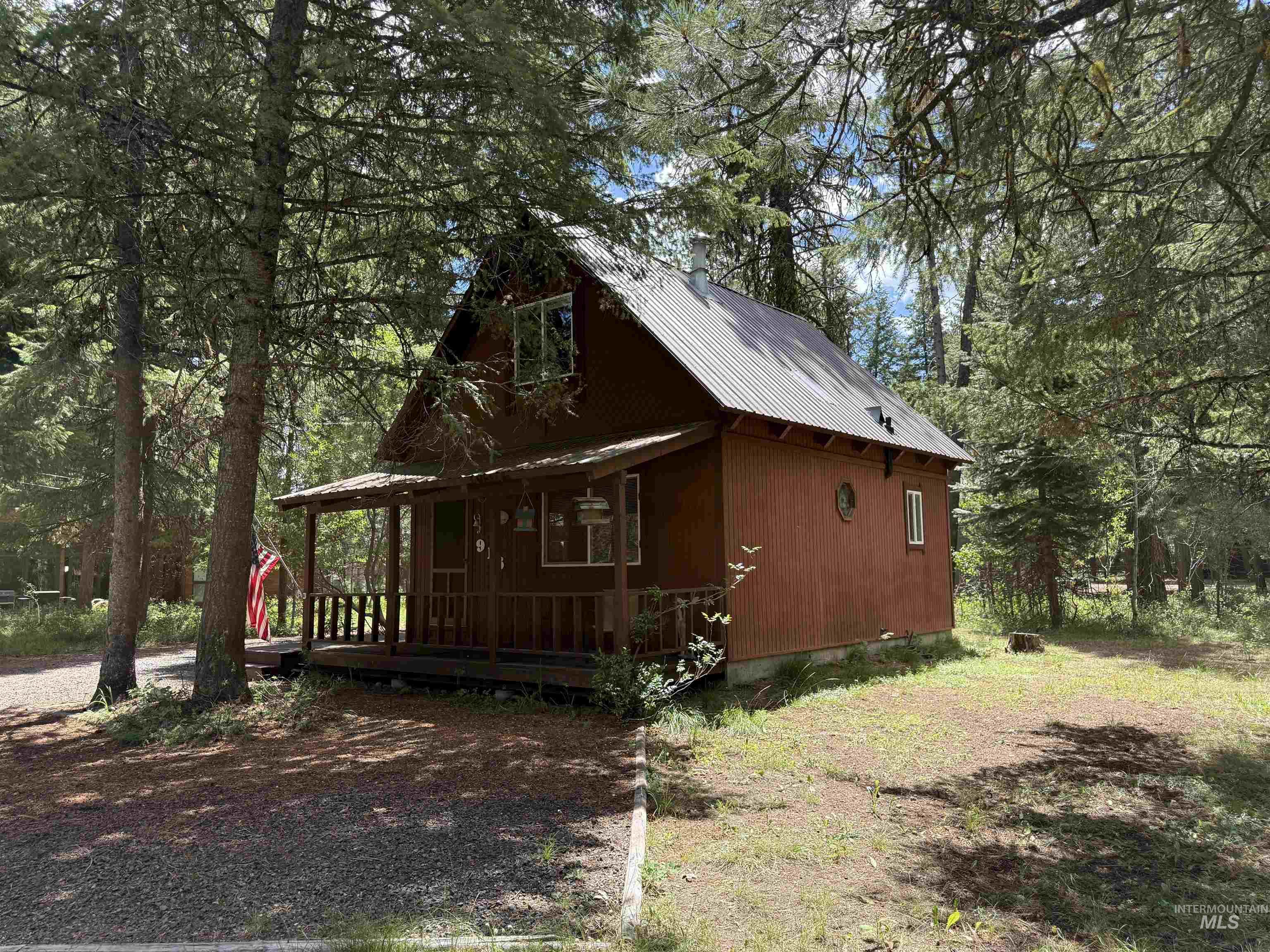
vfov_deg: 56.8
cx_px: 635
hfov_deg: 71.6
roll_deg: +1.2
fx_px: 881
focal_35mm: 24
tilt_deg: +6.1
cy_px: 476
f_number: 1.78
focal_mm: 6.76
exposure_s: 1/1250
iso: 100
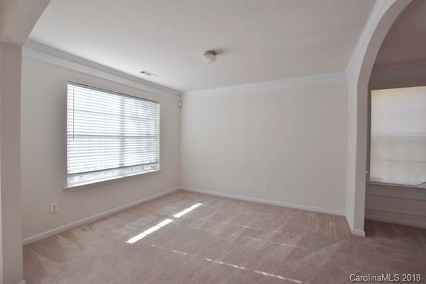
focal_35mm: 15
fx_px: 178
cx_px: 213
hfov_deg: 100.4
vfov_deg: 77.4
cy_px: 142
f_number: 8
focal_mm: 10
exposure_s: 1/250
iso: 400
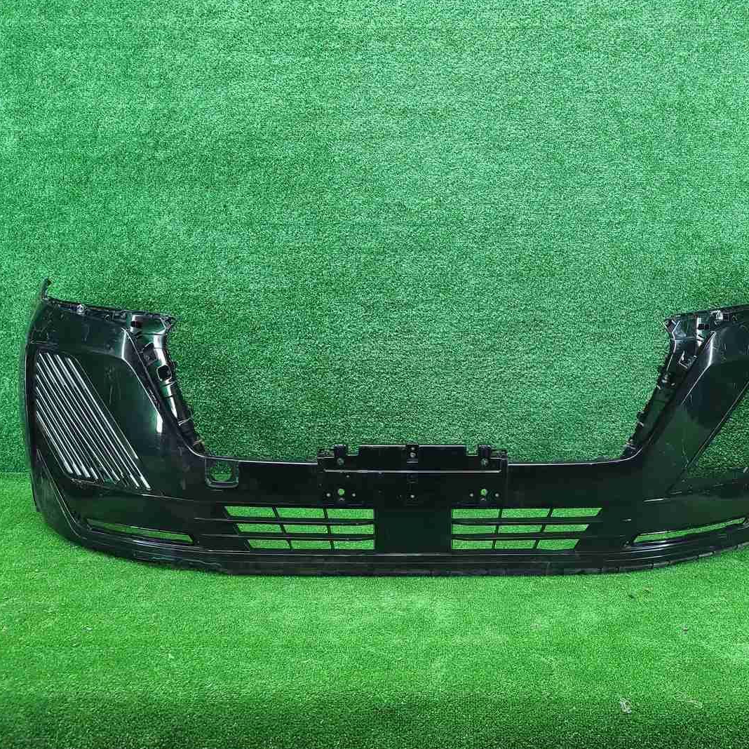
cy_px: 374
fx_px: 759
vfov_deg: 52.5
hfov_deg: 52.3
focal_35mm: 31
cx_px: 440
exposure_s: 1/50
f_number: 1.8
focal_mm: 5.4
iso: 242
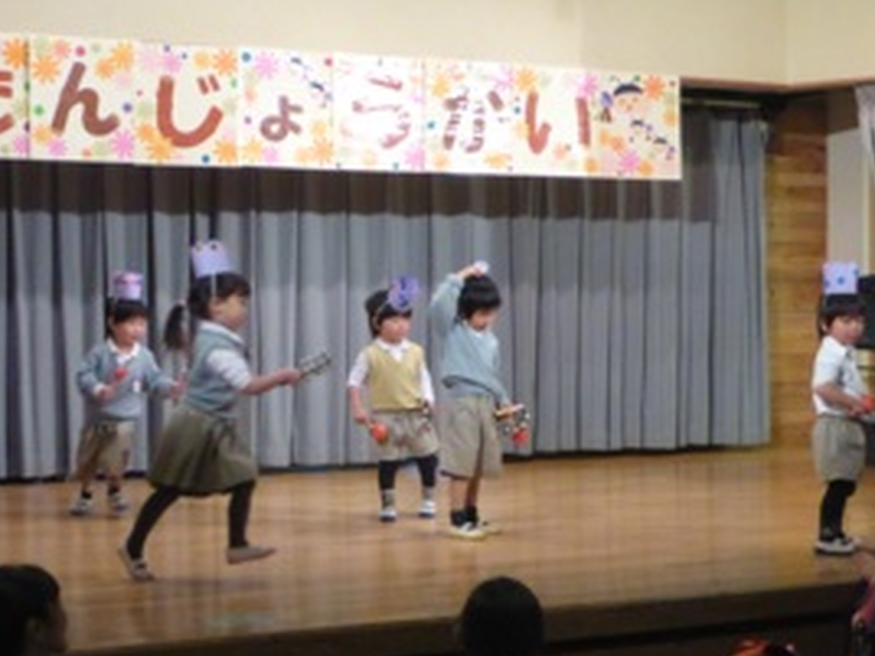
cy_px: 398
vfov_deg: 22.9
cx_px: 428
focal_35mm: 64
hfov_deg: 30.3
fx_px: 1618
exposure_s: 1/100
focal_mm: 8.4
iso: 1600
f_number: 4.5
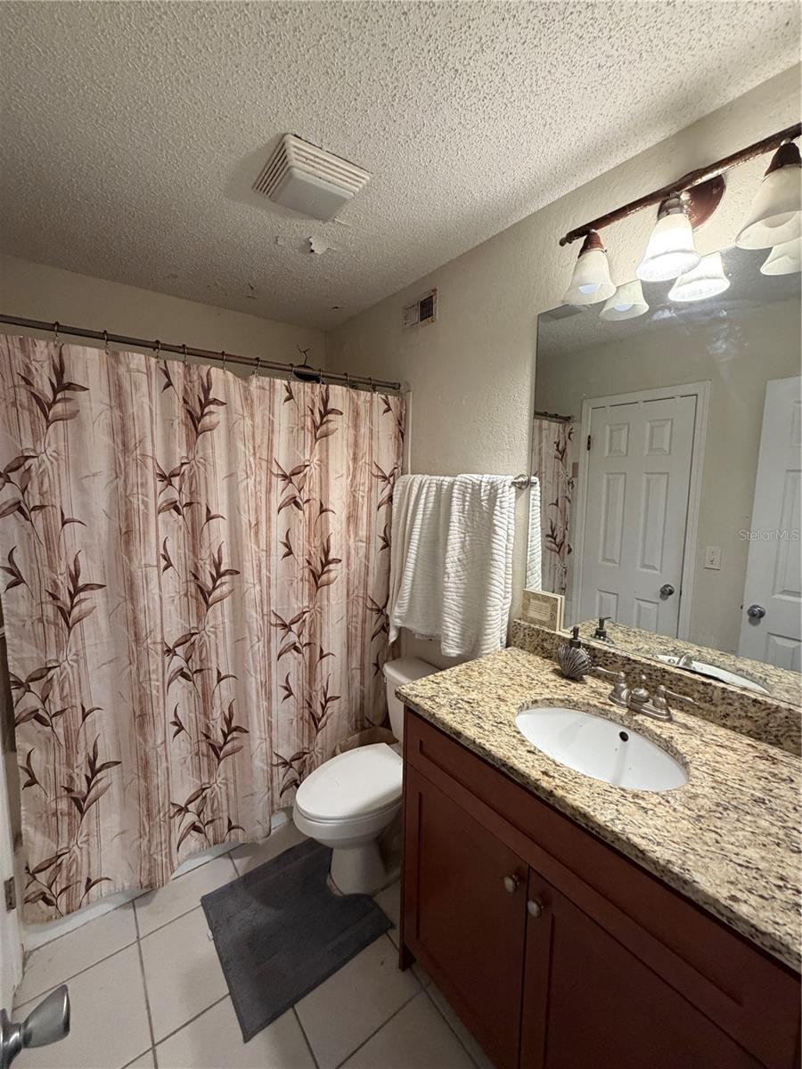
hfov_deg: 85.7
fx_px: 432
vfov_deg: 102.1
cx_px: 401
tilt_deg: -6.6
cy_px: 534
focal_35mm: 14
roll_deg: -0.9
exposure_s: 1/60
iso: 400
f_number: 2.2
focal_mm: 2.22
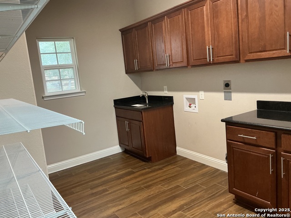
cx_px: 146
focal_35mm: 29
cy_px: 109
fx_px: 244
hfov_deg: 61.7
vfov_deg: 48.2
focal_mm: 3
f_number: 1.8
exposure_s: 1/60
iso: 125
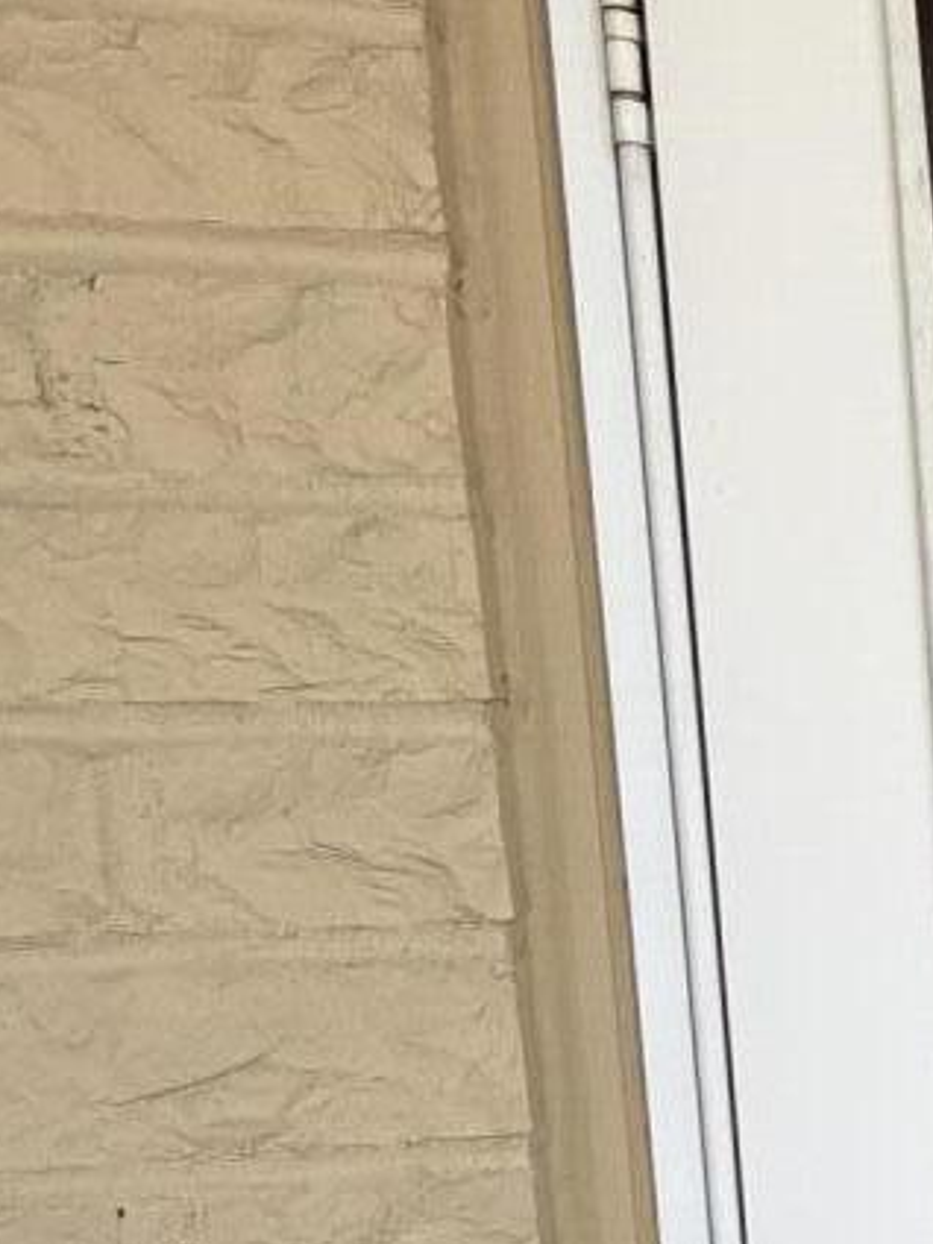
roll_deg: -0.8
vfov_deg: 28.4
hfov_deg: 16.0
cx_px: 1989
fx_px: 2372
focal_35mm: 66
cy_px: 1100
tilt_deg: -9.6
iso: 64
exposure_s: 1/419
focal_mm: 2.22
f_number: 2.2
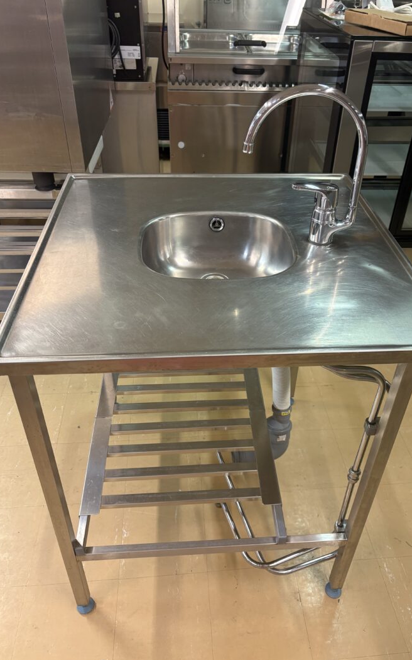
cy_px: 331
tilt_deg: -36.8
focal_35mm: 28
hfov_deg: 44.5
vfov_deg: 66.5
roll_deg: -2.4
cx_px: 227
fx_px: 503
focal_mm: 5.96
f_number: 1.6
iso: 125
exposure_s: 1/50
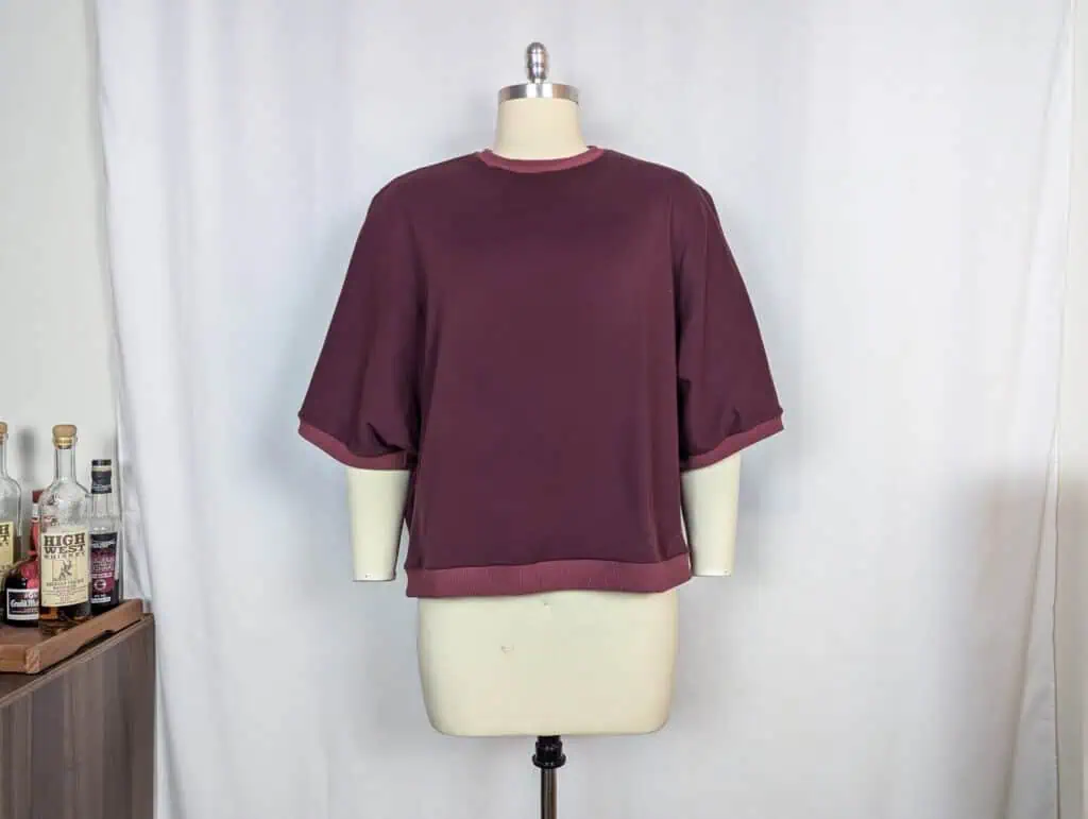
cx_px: 544
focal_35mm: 24
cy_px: 410
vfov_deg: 56.9
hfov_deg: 71.5
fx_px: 755
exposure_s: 1/60
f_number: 1.9
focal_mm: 6.8
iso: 171
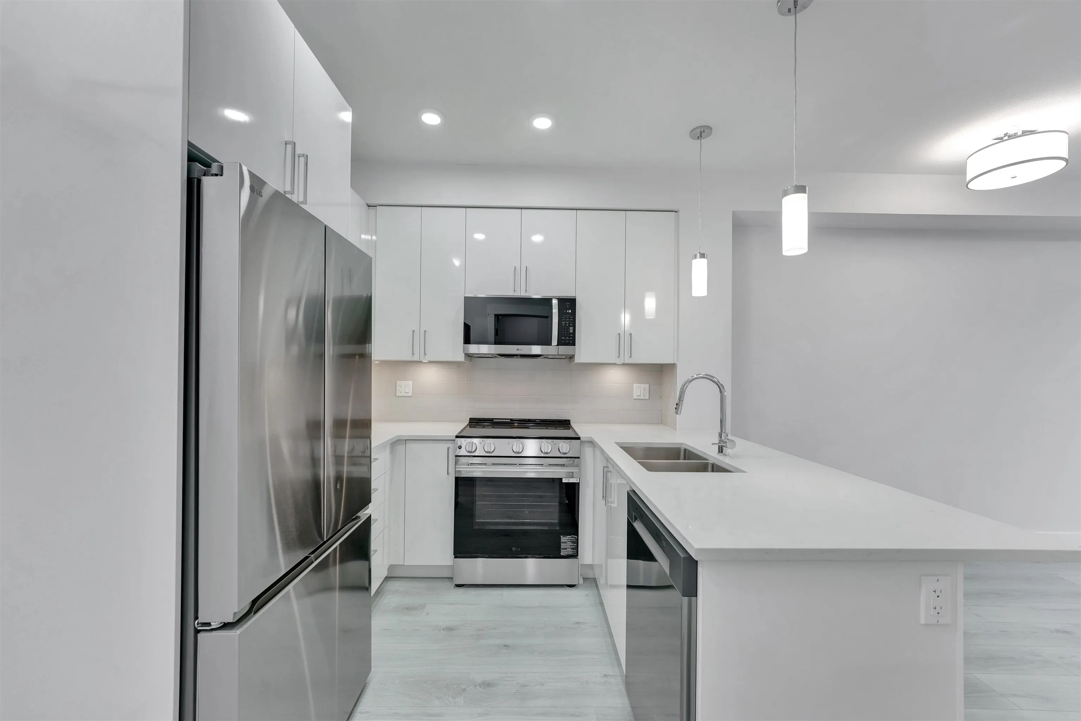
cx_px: 540
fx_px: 420
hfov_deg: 104.3
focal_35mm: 14
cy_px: 360
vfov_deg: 81.2
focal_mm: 14
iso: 400
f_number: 8
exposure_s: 1/20
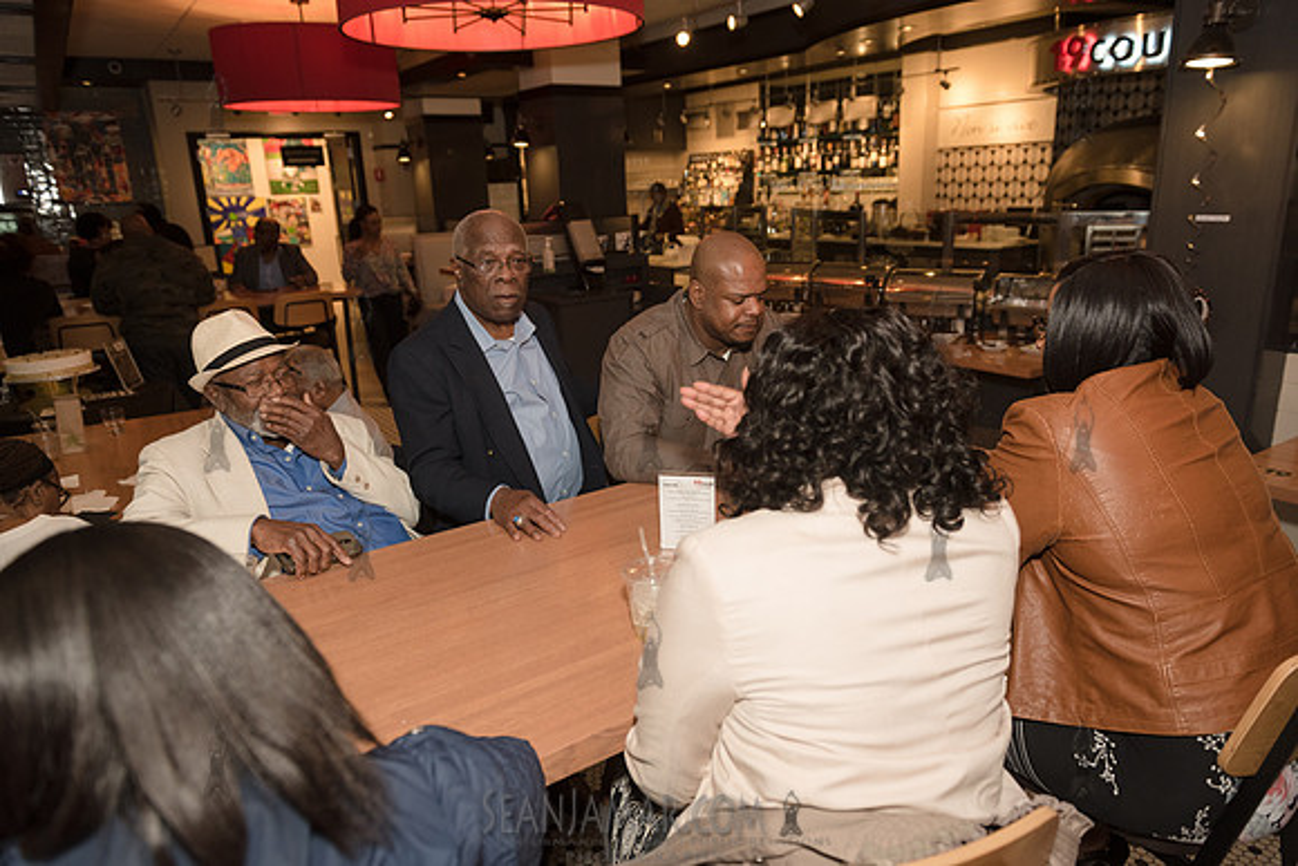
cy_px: 433
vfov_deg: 53.2
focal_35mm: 24
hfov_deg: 73.7
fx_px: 865
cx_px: 649
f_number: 3.5
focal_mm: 24
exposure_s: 1/320
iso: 1250
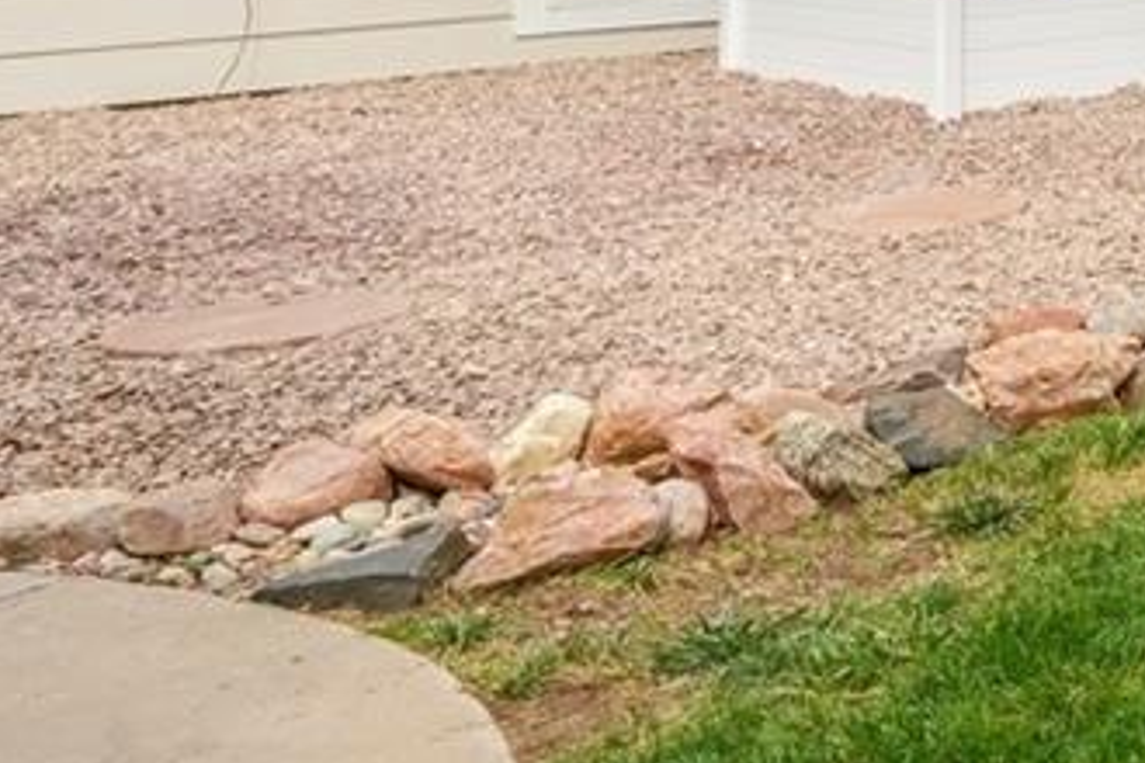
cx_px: 2238
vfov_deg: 20.0
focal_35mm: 63
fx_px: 2004
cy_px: -205
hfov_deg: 19.6
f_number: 14
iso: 400
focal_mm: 13
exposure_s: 1/40
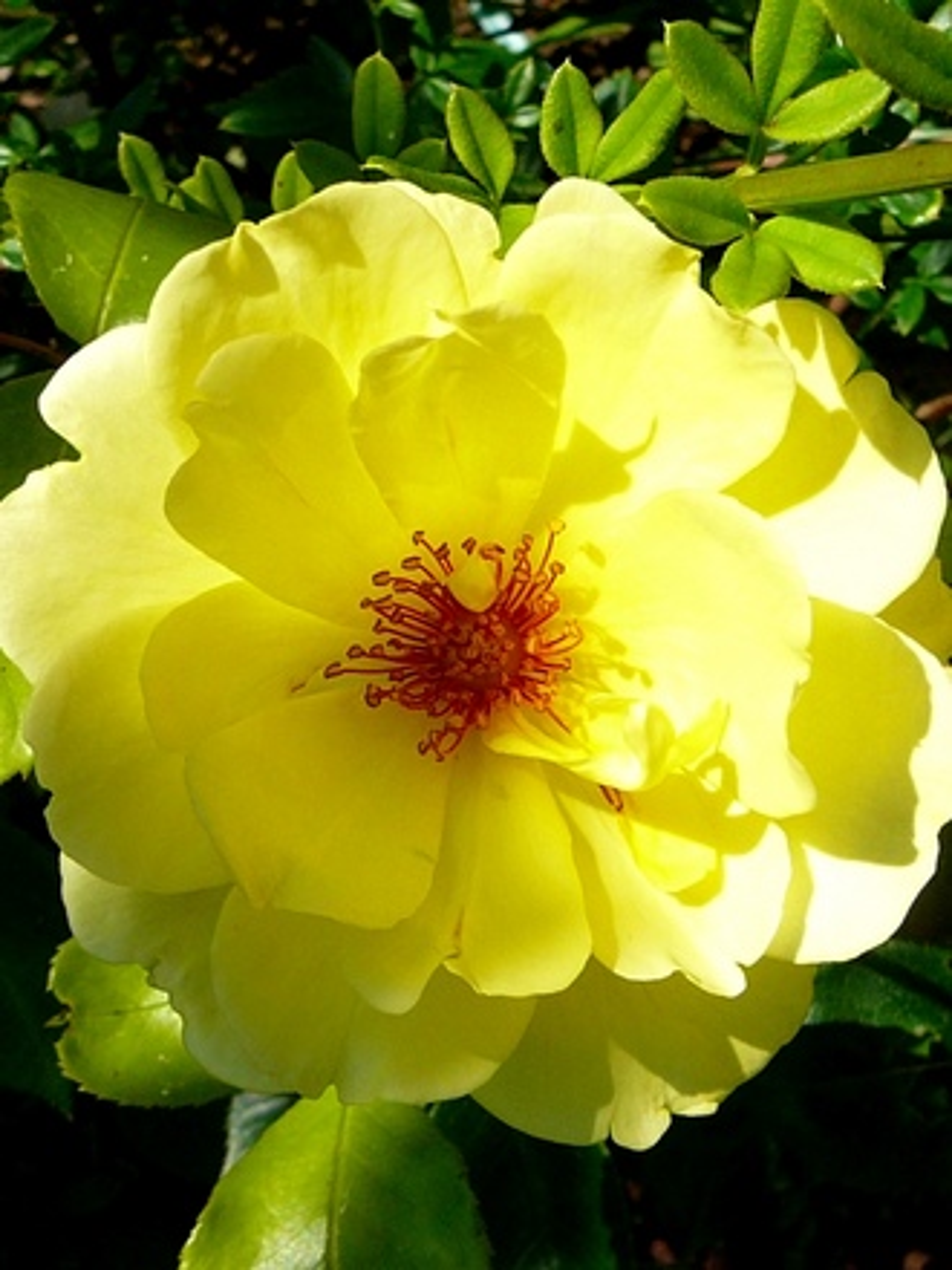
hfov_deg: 40.7
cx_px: 476
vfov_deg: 52.6
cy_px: 635
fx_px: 1283
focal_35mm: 35
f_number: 5
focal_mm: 5.2
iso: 80
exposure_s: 1/400
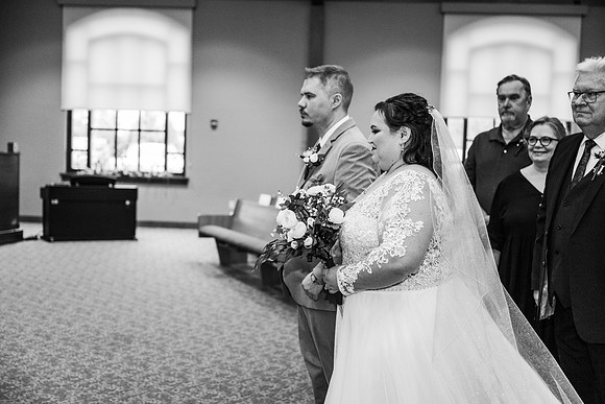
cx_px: 302
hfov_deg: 42.7
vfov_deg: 29.3
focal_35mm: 46
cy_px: 202
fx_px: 773
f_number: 2.8
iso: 2000
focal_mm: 46
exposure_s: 1/200
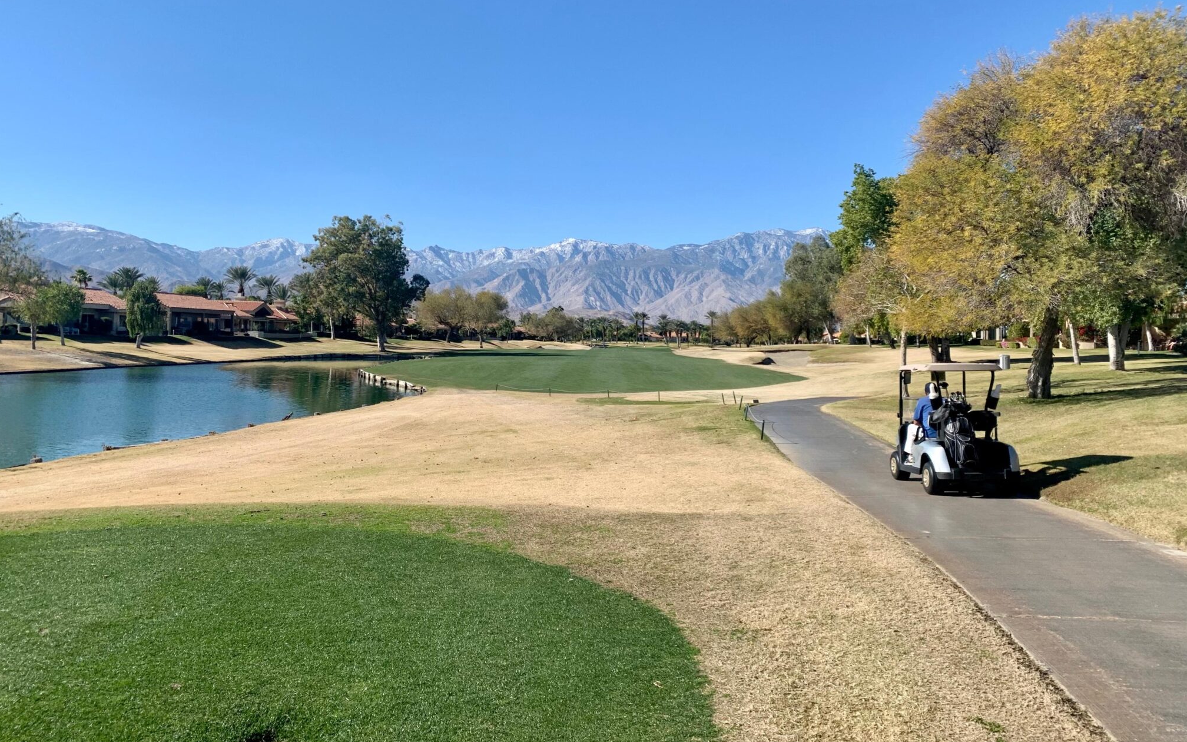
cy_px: 307
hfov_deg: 66.5
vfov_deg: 44.4
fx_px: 906
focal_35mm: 28
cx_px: 599
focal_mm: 4.25
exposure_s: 1/2309
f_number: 1.8
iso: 25
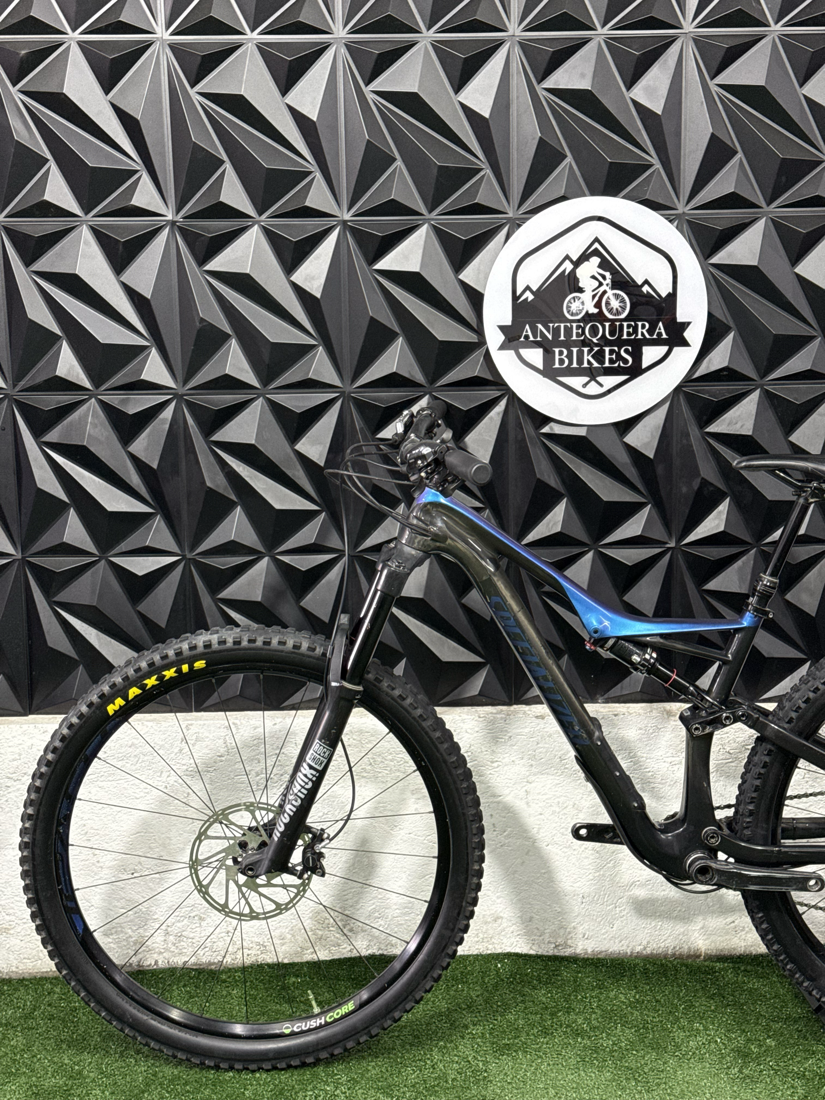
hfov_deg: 30.3
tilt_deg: -10.1
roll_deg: +0.1
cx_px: 412
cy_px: 550
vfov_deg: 39.7
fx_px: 1525
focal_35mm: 48
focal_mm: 6.76
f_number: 1.78
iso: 125
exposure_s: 1/60
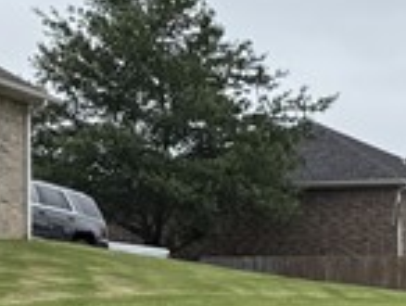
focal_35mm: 168
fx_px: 1974
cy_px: 426
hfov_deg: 9.8
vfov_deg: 8.7
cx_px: 1101
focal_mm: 6.76
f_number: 1.78
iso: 80
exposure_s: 1/4405
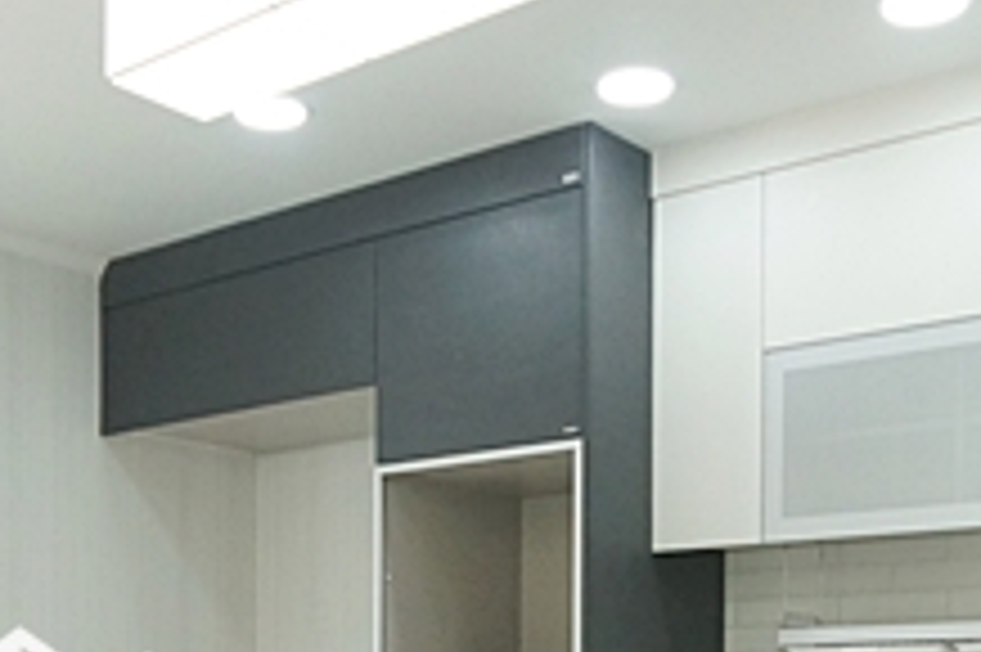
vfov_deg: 23.1
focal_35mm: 55
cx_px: 472
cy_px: 724
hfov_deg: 36.3
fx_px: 1498
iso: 800
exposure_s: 1/125
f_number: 5.6
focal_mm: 10
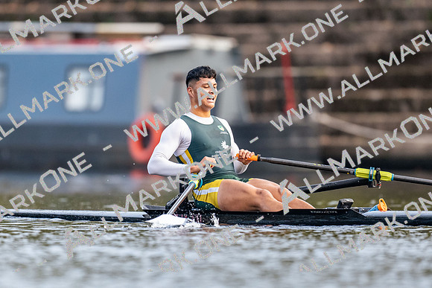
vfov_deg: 1.5
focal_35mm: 900
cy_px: 144
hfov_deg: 2.3
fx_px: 10808
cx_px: 216
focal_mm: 600
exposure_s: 1/2500
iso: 2000
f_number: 4
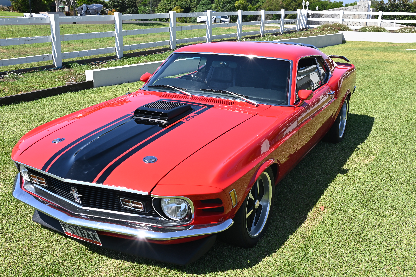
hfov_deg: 50.4
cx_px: 208
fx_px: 442
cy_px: 138
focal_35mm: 38
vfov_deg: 34.8
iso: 100
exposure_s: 1/320
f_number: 6.3
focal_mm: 25.5
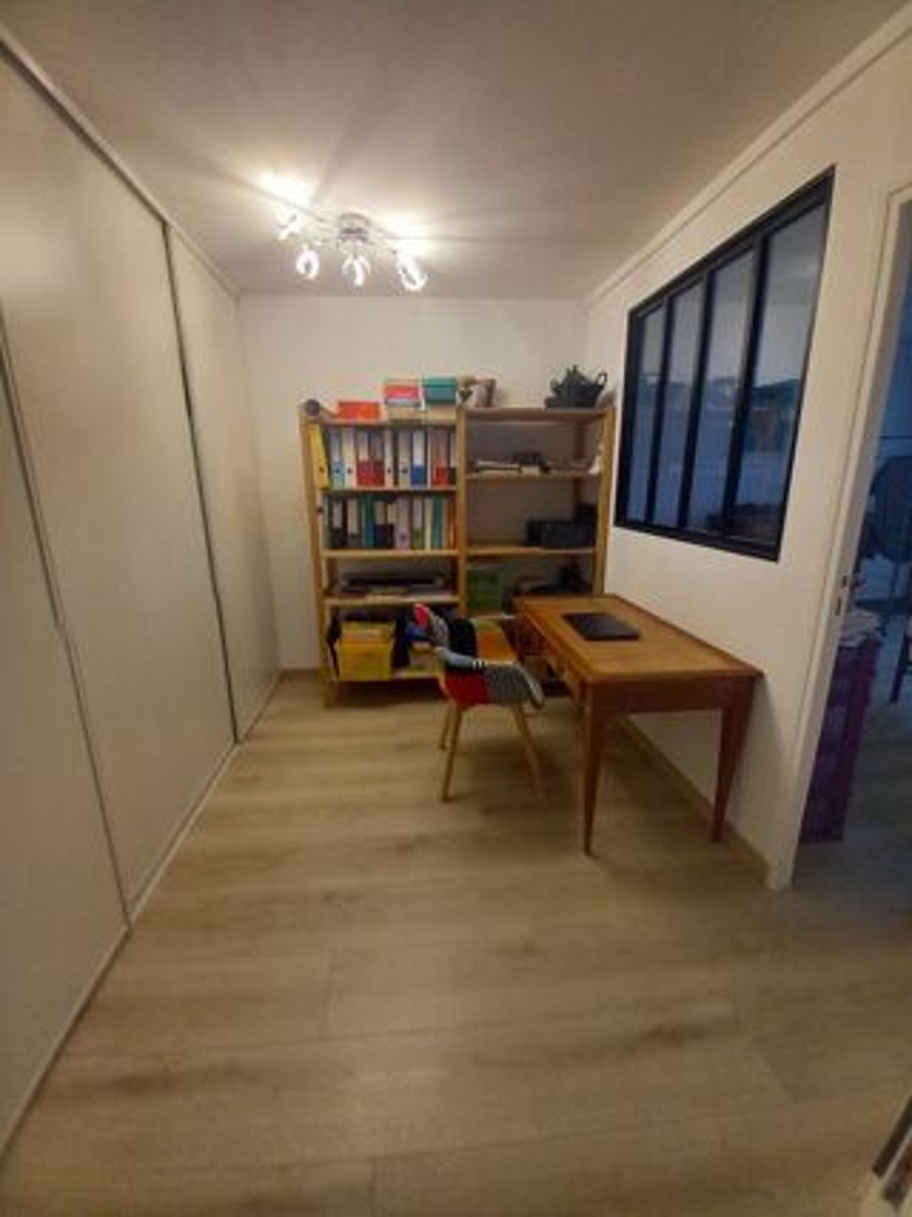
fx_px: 457
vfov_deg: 106.2
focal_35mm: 13
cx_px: 456
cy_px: 608
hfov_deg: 89.9
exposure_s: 1/50
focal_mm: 1.42
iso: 200
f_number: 2.2
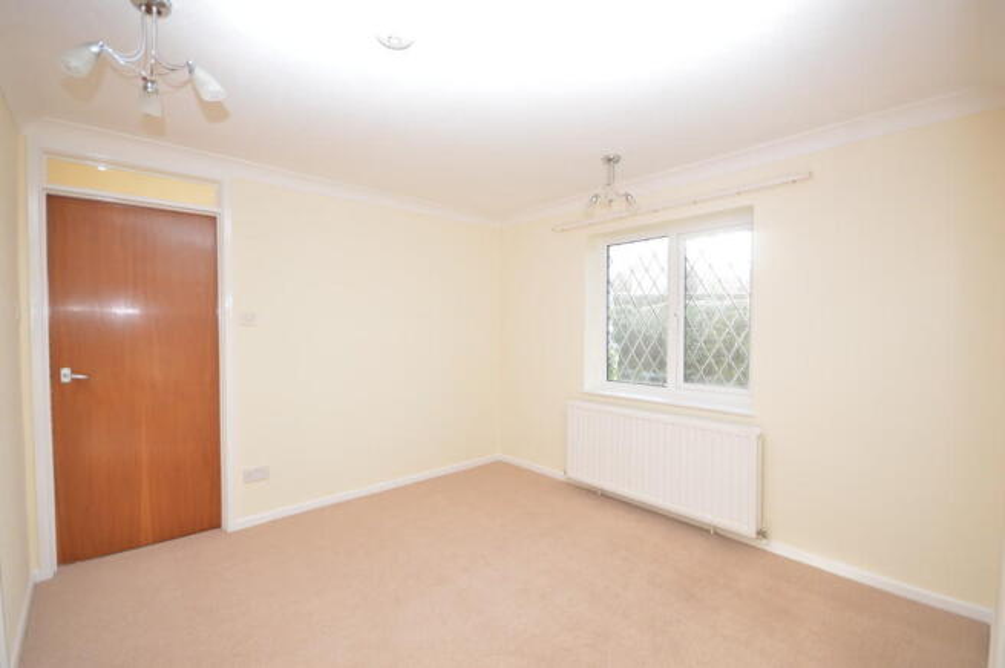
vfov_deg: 77.2
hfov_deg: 100.4
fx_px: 418
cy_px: 334
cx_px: 502
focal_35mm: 15
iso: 400
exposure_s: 1/125
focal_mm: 10
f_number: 5.6
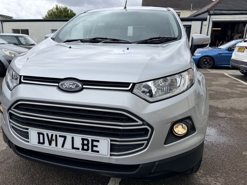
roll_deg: -1.7
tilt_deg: -14.6
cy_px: 91
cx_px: 108
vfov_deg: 51.3
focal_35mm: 27
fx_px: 193
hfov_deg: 65.1
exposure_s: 1/4673
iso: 80
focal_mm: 6.76
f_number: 1.78
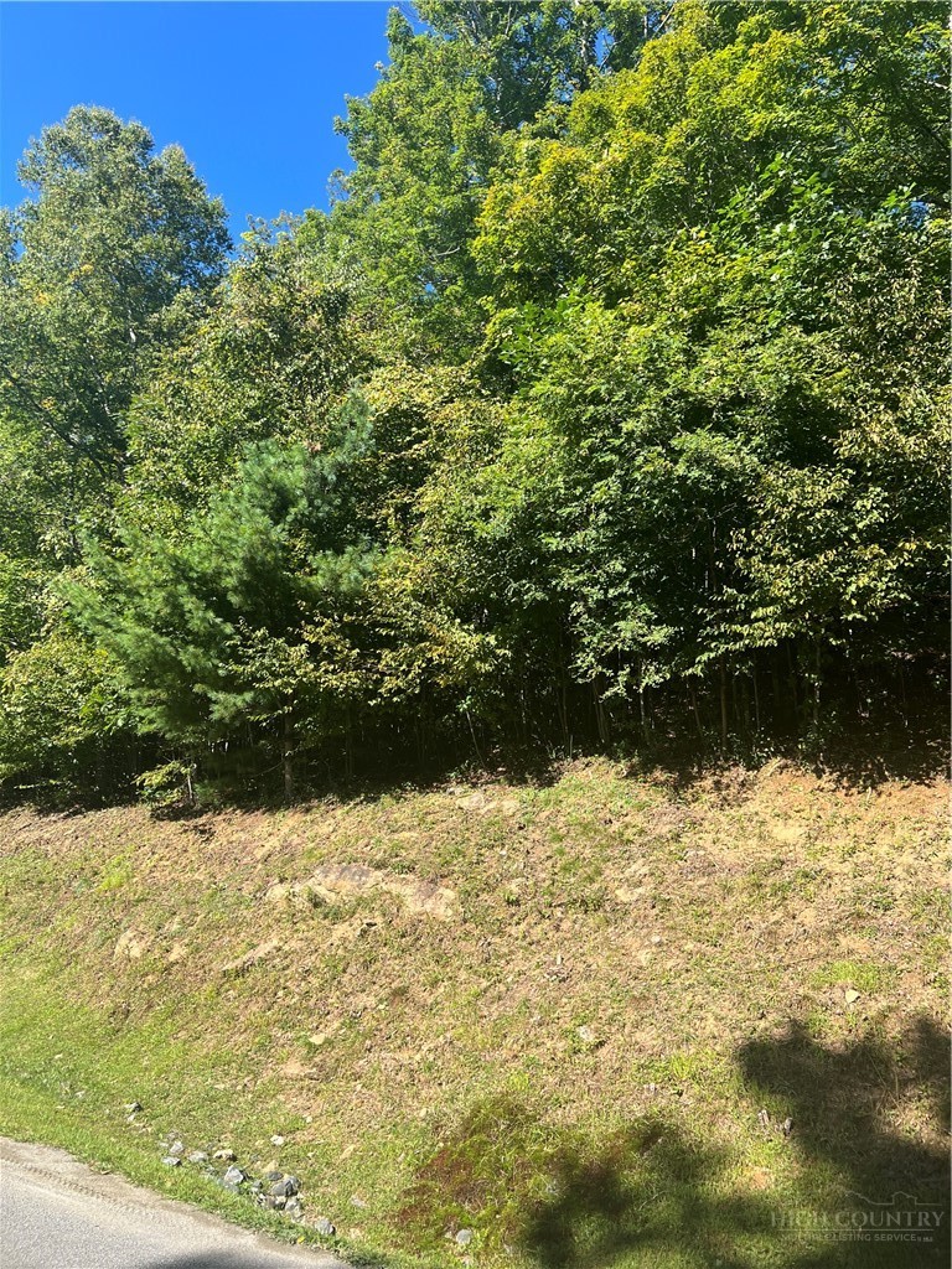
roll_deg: -3.7
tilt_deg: +17.4
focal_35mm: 26
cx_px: 476
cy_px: 634
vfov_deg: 67.3
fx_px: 953
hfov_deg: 53.1
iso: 50
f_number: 1.5
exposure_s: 1/1412
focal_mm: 5.7
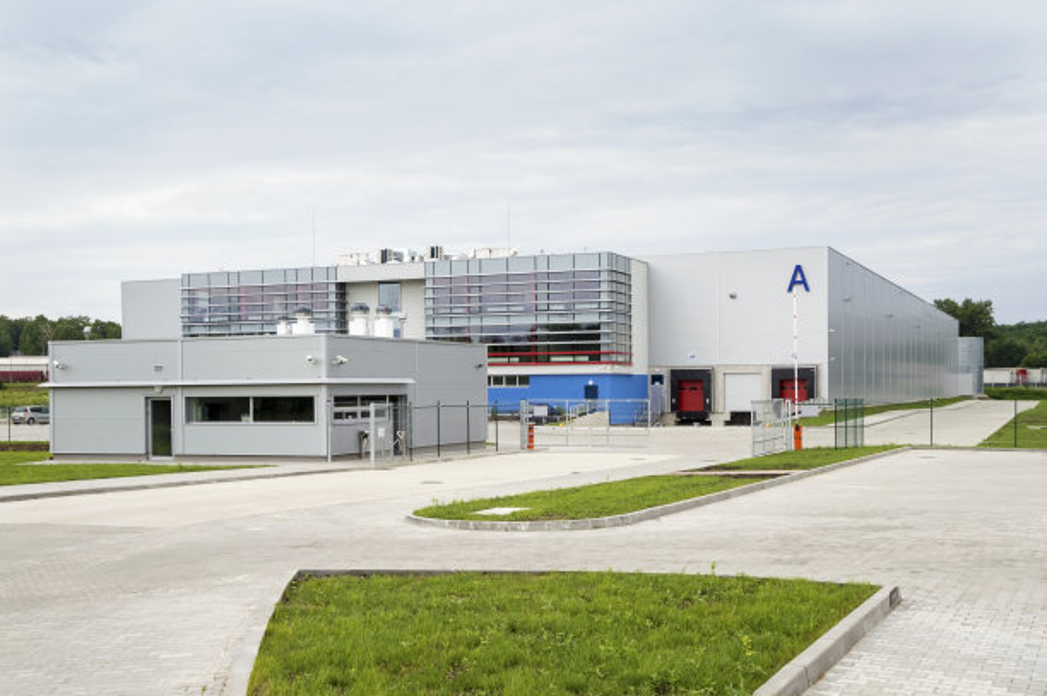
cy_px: 348
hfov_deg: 46.4
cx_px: 524
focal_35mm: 42
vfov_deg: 31.8
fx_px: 1220
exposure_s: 1/125
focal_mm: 28
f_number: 10
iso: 200
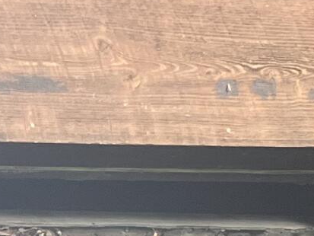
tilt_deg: -2.1
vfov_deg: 6.8
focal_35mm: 189
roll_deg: +1.6
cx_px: -403
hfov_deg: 9.5
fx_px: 1715
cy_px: 798
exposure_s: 1/121
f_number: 1.5
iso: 125
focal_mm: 5.7
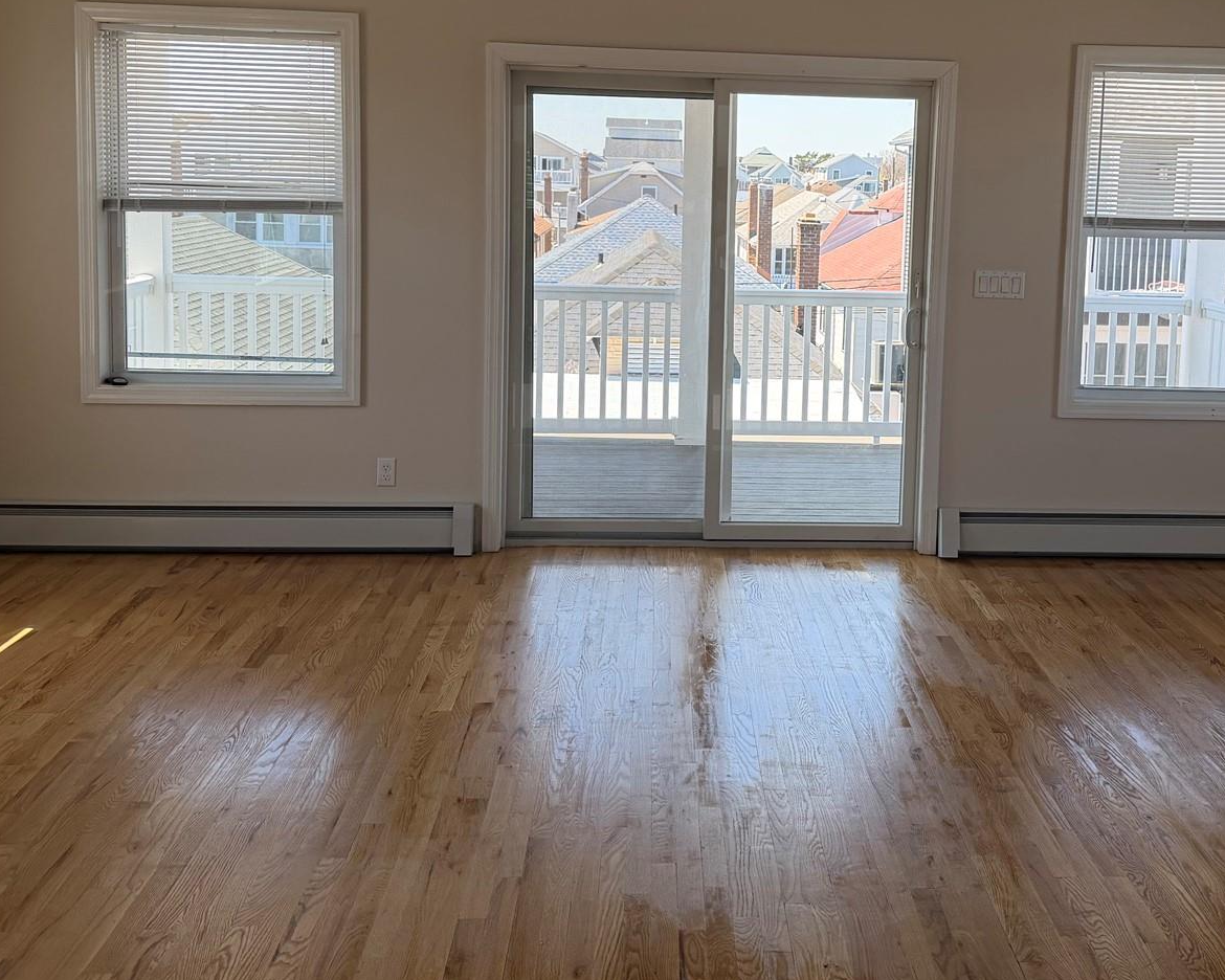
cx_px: 777
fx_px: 1486
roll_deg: -1.2
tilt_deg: -5.9
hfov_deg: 44.4
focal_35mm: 41
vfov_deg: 36.1
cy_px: 324
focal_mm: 6.76
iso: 100
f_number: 1.78
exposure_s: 1/524
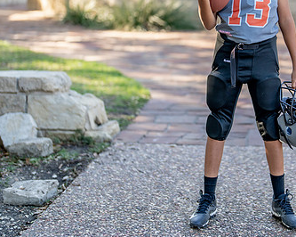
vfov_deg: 16.0
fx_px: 841
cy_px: 67
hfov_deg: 19.7
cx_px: 255
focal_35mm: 96
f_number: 1.2
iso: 100
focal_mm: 50
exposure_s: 1/800
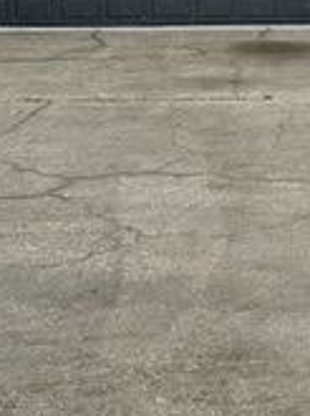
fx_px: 947
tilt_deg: -4.0
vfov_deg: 23.8
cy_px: 13
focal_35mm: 79
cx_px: 339
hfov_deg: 17.9
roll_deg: +0.5
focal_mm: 5.7
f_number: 1.5
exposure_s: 1/1808
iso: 50
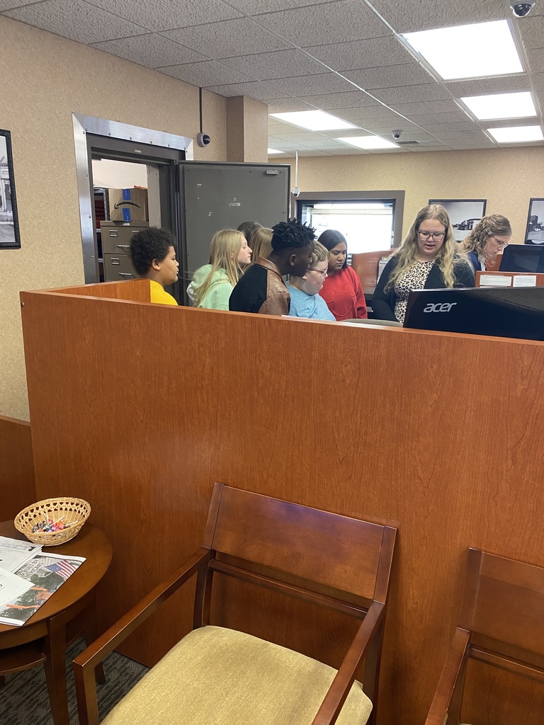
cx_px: 272
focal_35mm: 26
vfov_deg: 67.3
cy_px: 362
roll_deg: +0.1
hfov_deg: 53.1
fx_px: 545
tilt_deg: -14.6
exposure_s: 1/60
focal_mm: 4.25
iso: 200
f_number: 1.8
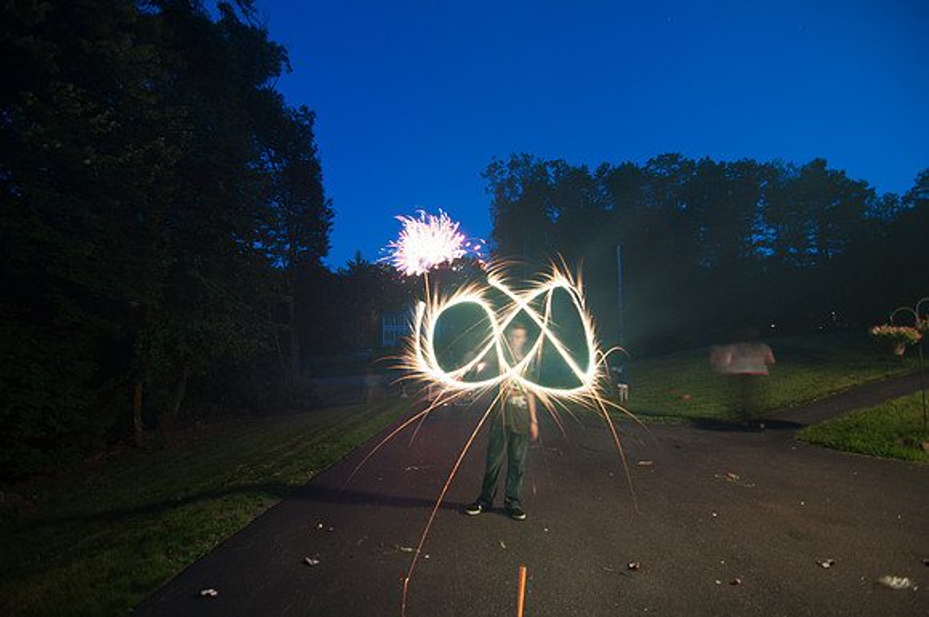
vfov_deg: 71.9
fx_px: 425
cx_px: 464
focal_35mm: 16
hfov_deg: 95.1
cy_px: 308
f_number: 2.8
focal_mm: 11
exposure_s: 2
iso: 200
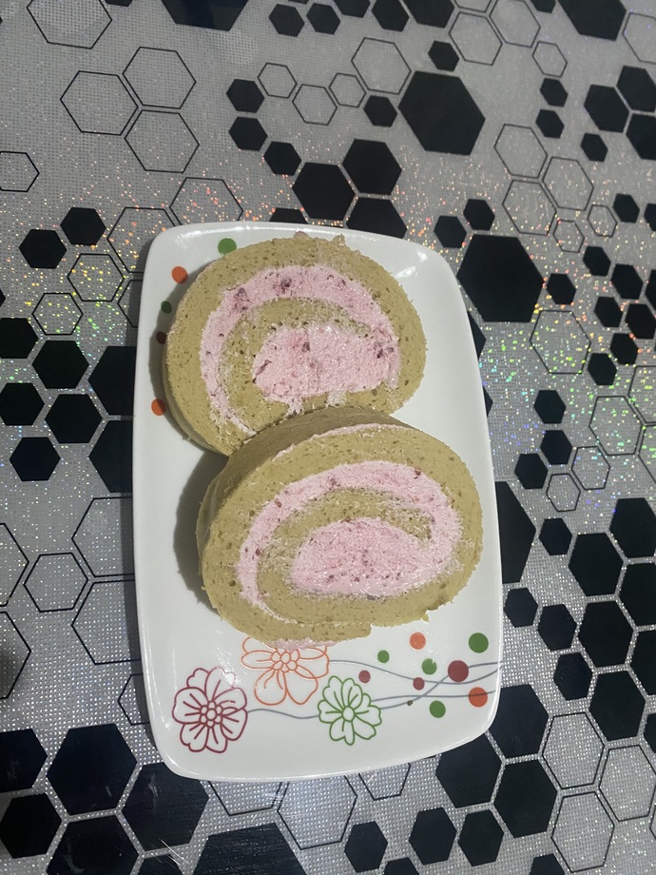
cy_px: 438
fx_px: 657
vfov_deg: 67.3
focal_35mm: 26
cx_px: 328
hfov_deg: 53.1
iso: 400
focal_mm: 4.25
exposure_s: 1/33
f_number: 1.8
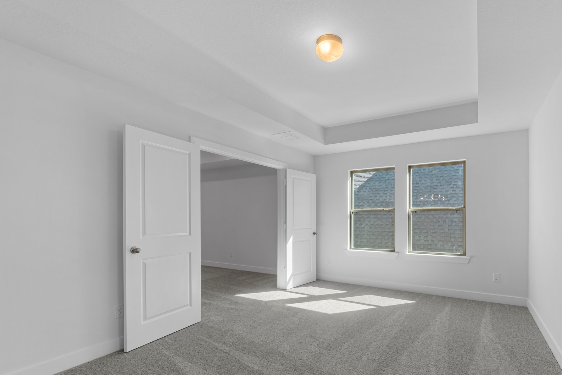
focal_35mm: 17
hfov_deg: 92.5
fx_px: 265
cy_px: 214
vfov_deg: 70.1
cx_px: 326
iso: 250
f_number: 9
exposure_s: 1/13
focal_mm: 14
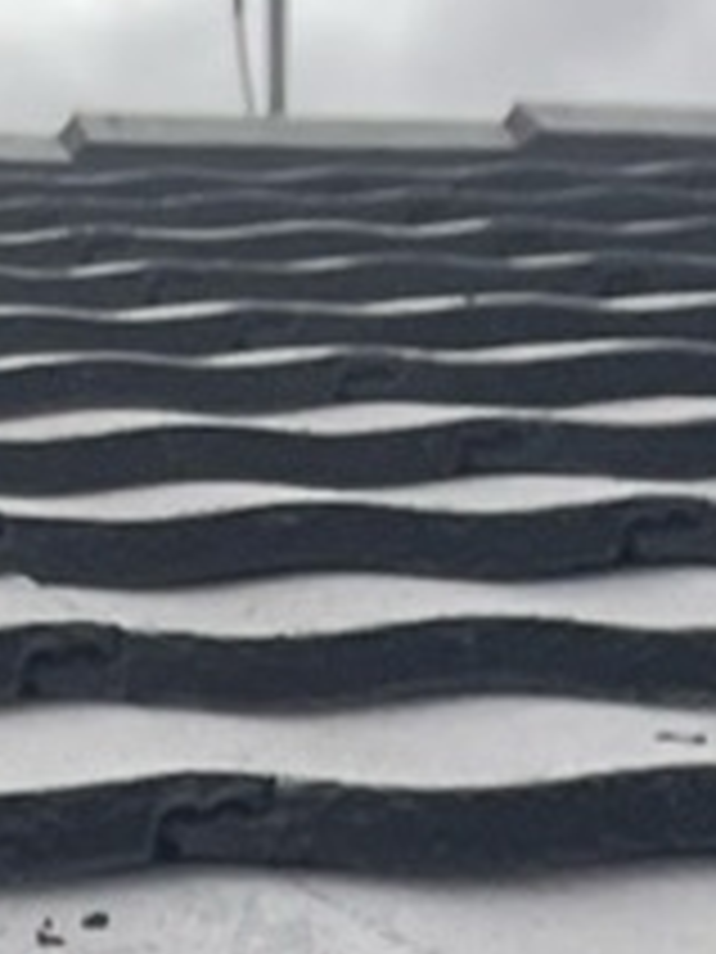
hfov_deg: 7.6
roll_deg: +0.8
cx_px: -968
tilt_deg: -4.2
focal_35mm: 182
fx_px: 5019
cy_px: 2311
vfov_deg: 9.6
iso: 16
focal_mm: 3
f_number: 1.8
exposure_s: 1/1786
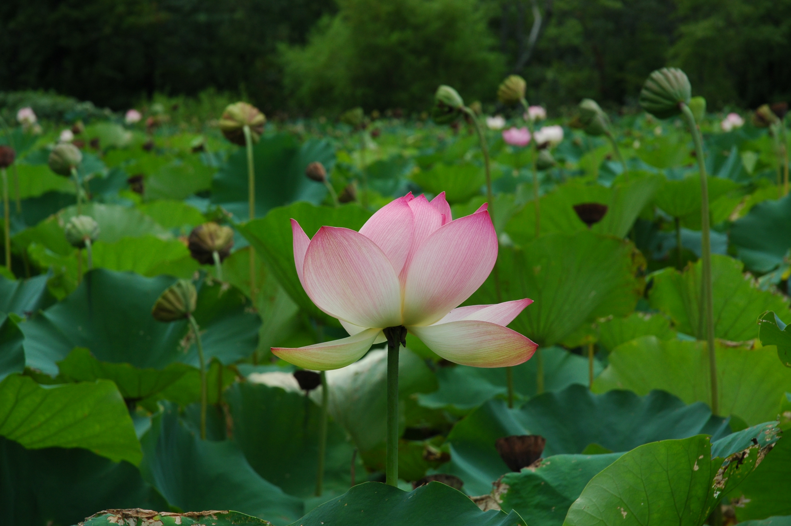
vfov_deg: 13.0
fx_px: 2305
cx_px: 396
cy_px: 263
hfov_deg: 19.5
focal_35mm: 105
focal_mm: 70
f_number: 9
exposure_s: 1/320
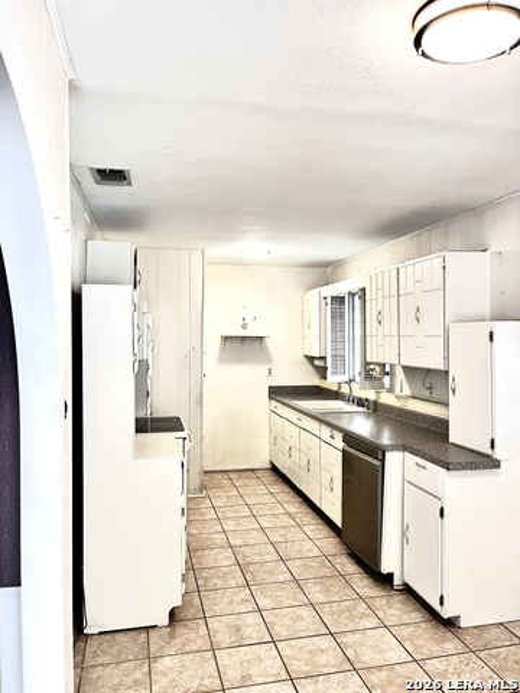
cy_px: 346
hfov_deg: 53.1
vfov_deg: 67.3
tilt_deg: -1.9
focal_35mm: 26
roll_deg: -0.1
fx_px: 521
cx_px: 260
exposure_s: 1/60
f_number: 1.6
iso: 100
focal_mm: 5.1
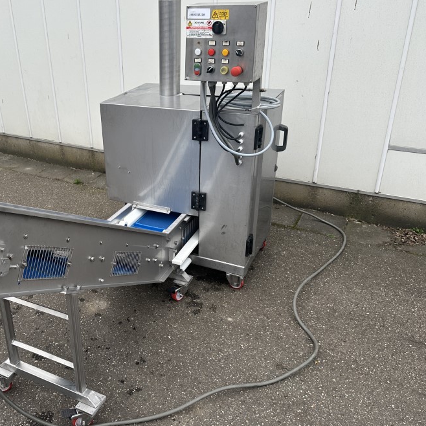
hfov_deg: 48.8
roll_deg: +2.9
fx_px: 459
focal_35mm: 33
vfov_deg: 49.7
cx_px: 137
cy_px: 215
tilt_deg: -26.3
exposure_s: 1/797
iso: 80
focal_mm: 6.86
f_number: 1.78
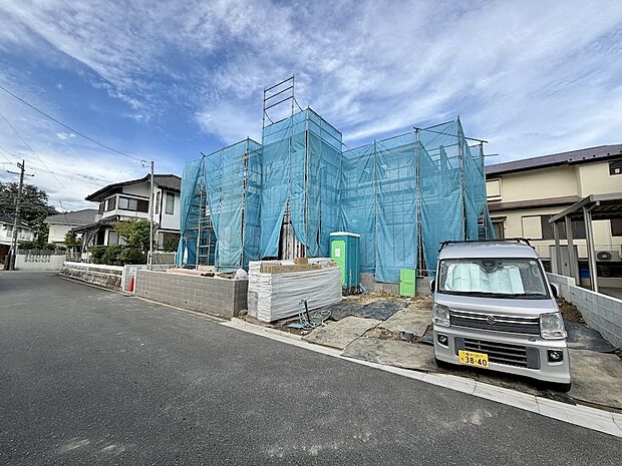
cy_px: 233
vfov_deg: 85.7
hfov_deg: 102.1
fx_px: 252
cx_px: 311
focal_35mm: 14
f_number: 2.2
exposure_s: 1/709
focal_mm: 2.22
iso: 40
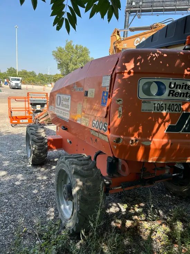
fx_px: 190
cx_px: 95
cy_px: 127
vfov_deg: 67.3
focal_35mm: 26
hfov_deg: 53.1
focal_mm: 5.7
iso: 50
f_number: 1.5
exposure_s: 1/1000
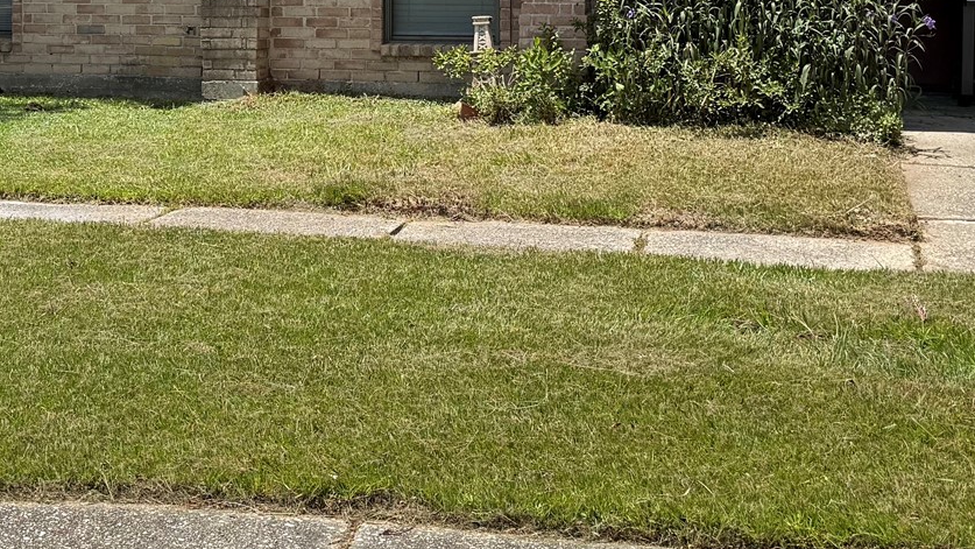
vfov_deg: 18.3
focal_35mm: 64
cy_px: -15
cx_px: 296
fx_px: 1655
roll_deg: +0.4
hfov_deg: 32.5
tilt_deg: +1.4
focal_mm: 6.76
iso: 80
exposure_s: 1/3584
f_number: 1.78
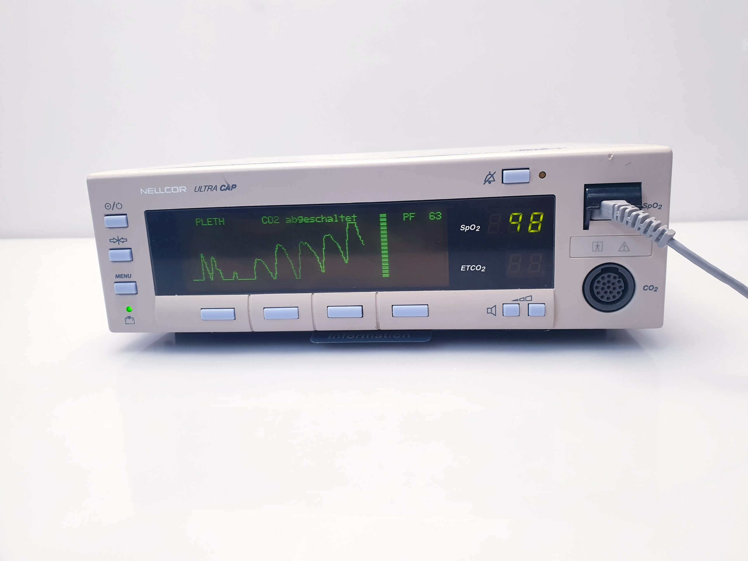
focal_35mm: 26
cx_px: 374
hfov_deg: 67.3
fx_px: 562
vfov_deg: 53.1
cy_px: 280
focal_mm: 4.3
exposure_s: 1/50
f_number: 2.4
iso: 100
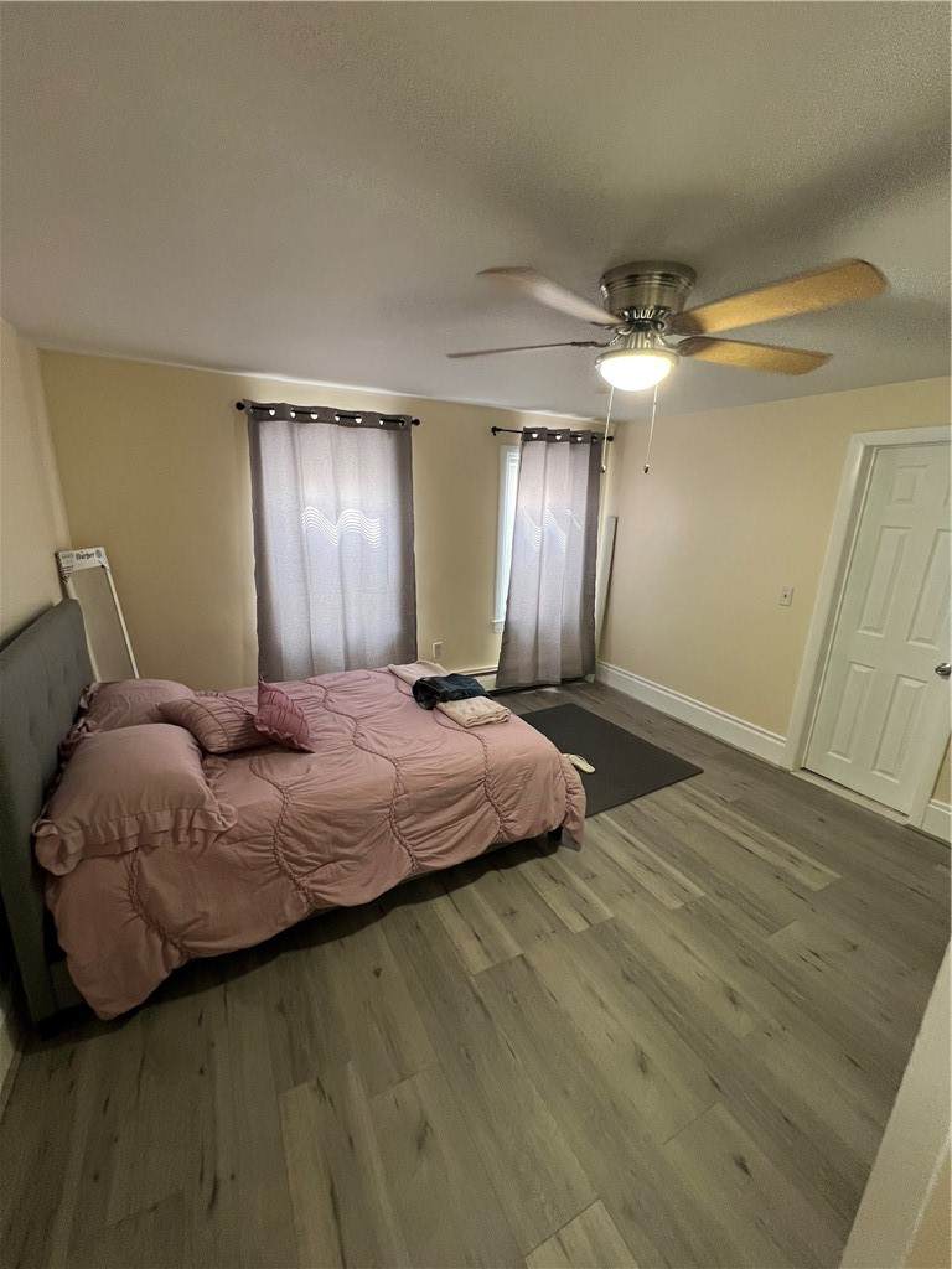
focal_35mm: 13
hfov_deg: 89.9
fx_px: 477
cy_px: 634
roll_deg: -2.6
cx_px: 476
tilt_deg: -13.7
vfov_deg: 106.2
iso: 200
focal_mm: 1.57
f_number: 1.8
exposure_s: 1/60
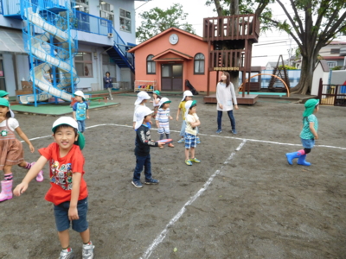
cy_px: 130
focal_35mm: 25
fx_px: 250
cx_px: 173
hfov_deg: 69.4
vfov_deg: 54.9
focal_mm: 4.5
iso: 125
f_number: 3.4
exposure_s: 1/250
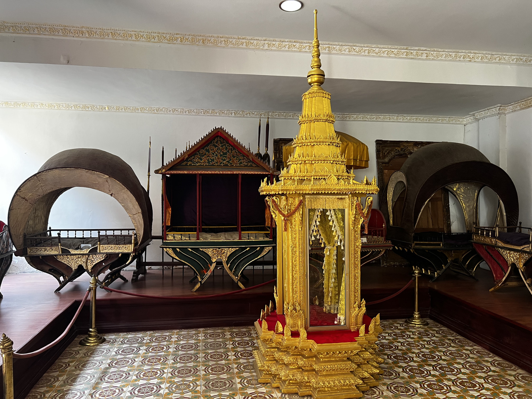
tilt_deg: -0.6
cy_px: 200
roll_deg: -0.2
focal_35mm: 26
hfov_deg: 67.3
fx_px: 400
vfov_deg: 53.1
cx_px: 266
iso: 125
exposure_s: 1/50
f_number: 1.5
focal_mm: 5.7
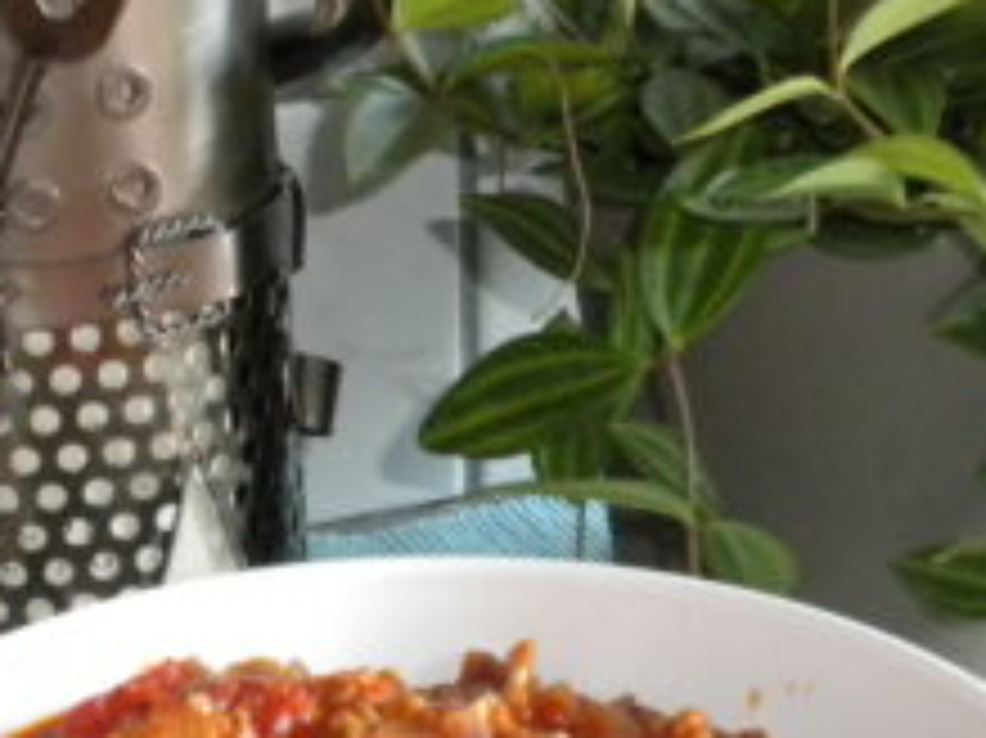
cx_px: 383
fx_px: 3075
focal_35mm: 108
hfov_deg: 18.2
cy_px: 603
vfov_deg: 13.6
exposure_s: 1/32
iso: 400
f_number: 3.5
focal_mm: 6.6
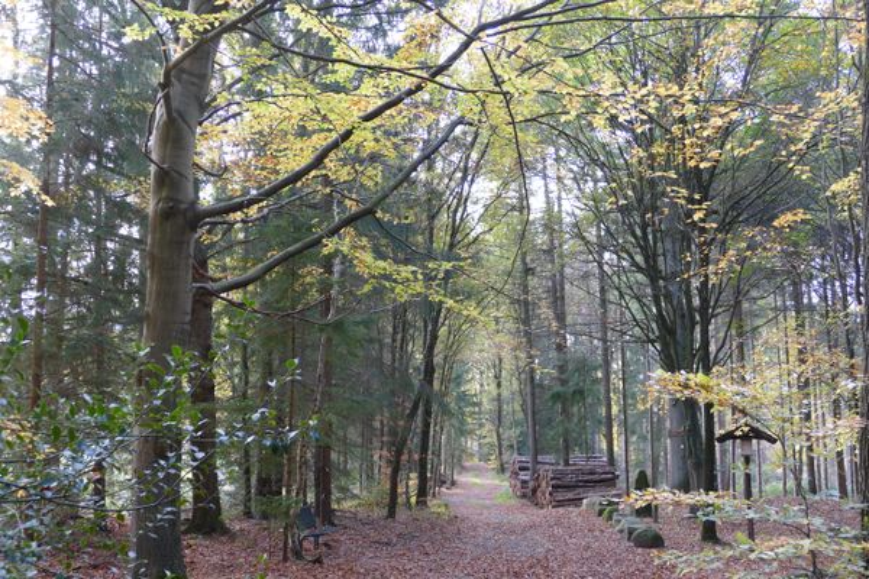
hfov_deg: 41.9
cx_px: 434
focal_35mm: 47
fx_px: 1134
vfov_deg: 28.6
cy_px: 290
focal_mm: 17.27
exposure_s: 1/80
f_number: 3.3
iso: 250
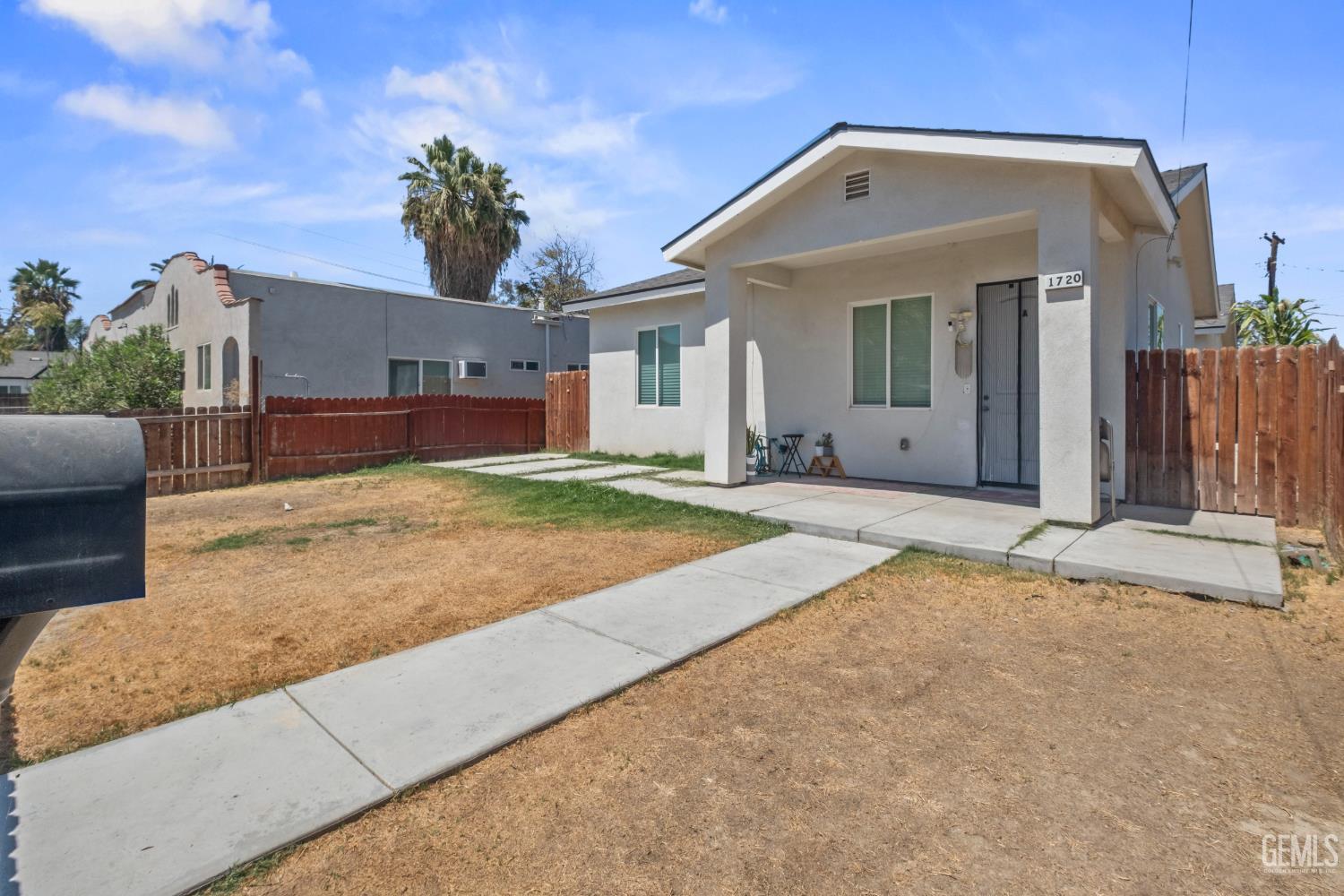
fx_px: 597
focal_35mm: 16
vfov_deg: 73.7
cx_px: 672
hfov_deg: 96.7
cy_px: 448
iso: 250
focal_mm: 10.5
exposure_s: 1/750
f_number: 9
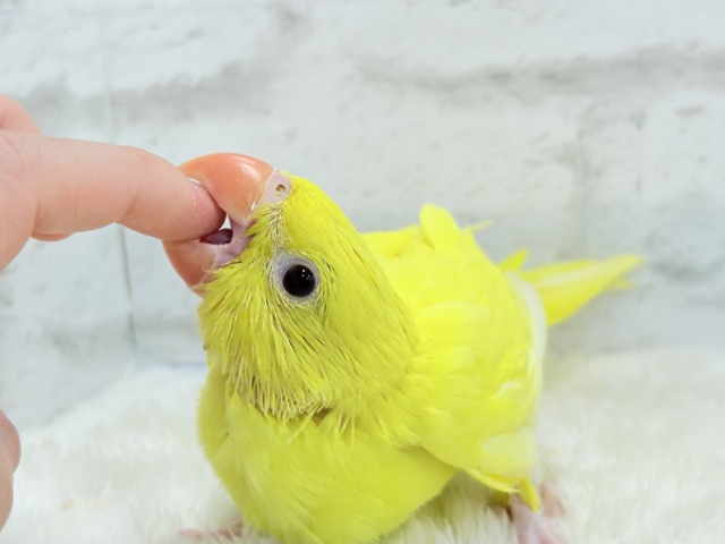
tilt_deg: -11.2
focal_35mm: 52
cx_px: 362
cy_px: 272
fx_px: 1089
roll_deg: +3.7
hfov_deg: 36.8
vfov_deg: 28.0
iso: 64
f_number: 1.6
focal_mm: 5.96
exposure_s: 1/100
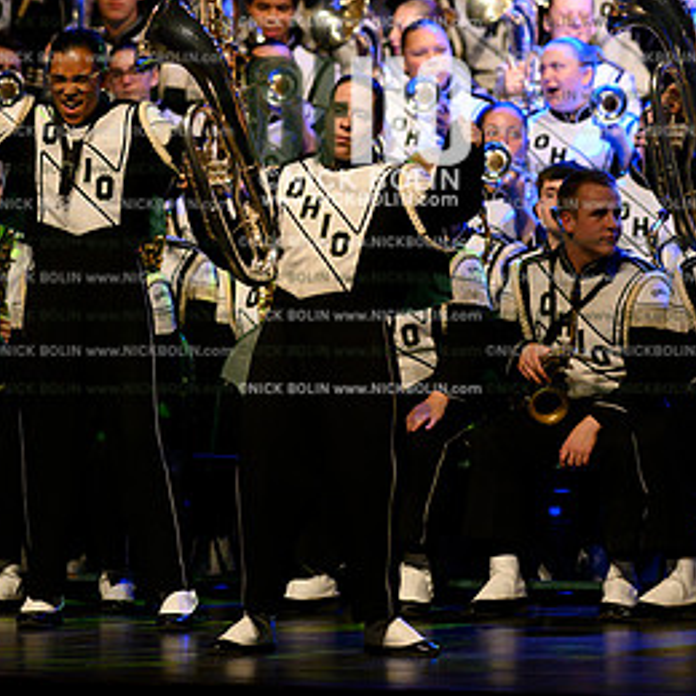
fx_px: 10032
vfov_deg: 4.0
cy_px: 131
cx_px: 359
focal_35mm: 441
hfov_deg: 4.0
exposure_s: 1/500
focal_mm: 300
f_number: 4
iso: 6400
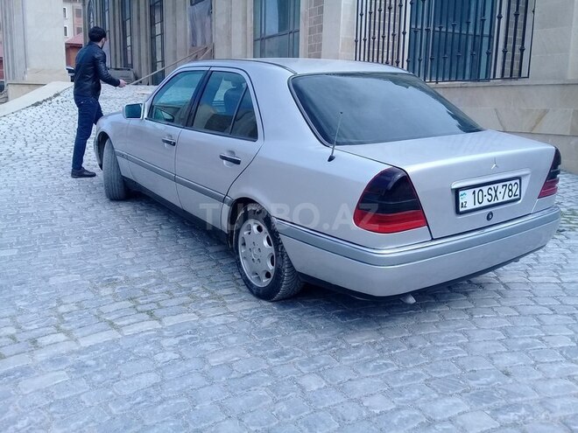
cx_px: 289
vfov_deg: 45.4
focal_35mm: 31
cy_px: 216
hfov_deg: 58.4
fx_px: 518
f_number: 2.2
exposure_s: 1/612
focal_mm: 3.3
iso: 64
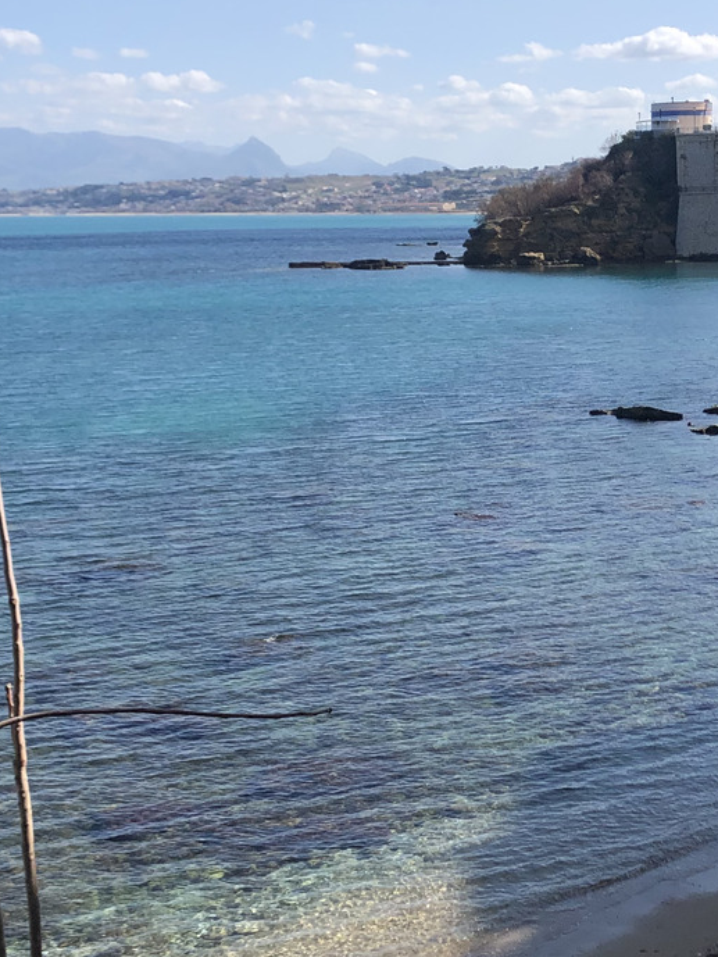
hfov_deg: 22.5
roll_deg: +1.8
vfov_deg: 29.8
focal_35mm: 65
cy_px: 390
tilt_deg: -5.9
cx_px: 503
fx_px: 1797
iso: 25
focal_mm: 4
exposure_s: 1/2404
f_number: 1.8
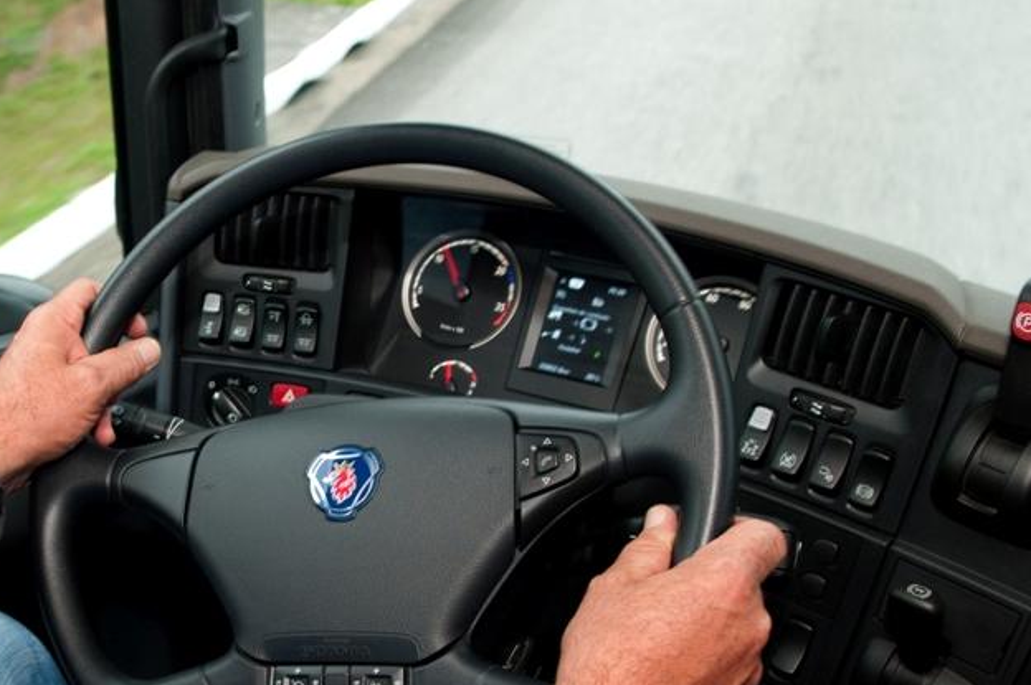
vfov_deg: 31.5
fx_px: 1197
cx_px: 238
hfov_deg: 44.8
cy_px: 494
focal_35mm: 42
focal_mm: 17
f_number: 3.5
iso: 400
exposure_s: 1/50
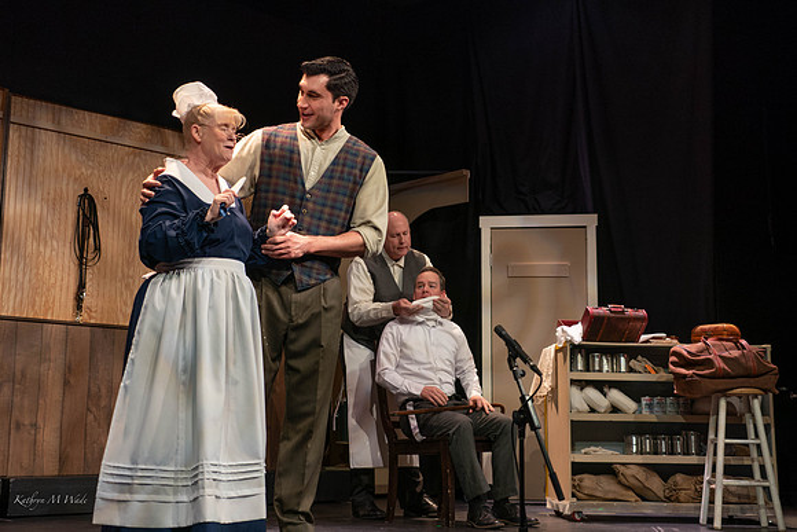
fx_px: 934
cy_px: 255
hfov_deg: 46.2
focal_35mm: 42
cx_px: 398
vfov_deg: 31.8
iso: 640
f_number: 4
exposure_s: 1/100
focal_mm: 37
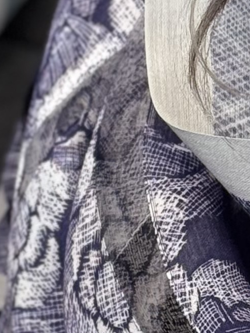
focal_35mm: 294
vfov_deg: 6.7
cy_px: 271
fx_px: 2829
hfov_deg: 5.0
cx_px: 252
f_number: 1.78
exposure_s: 1/50
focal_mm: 6.76
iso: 125
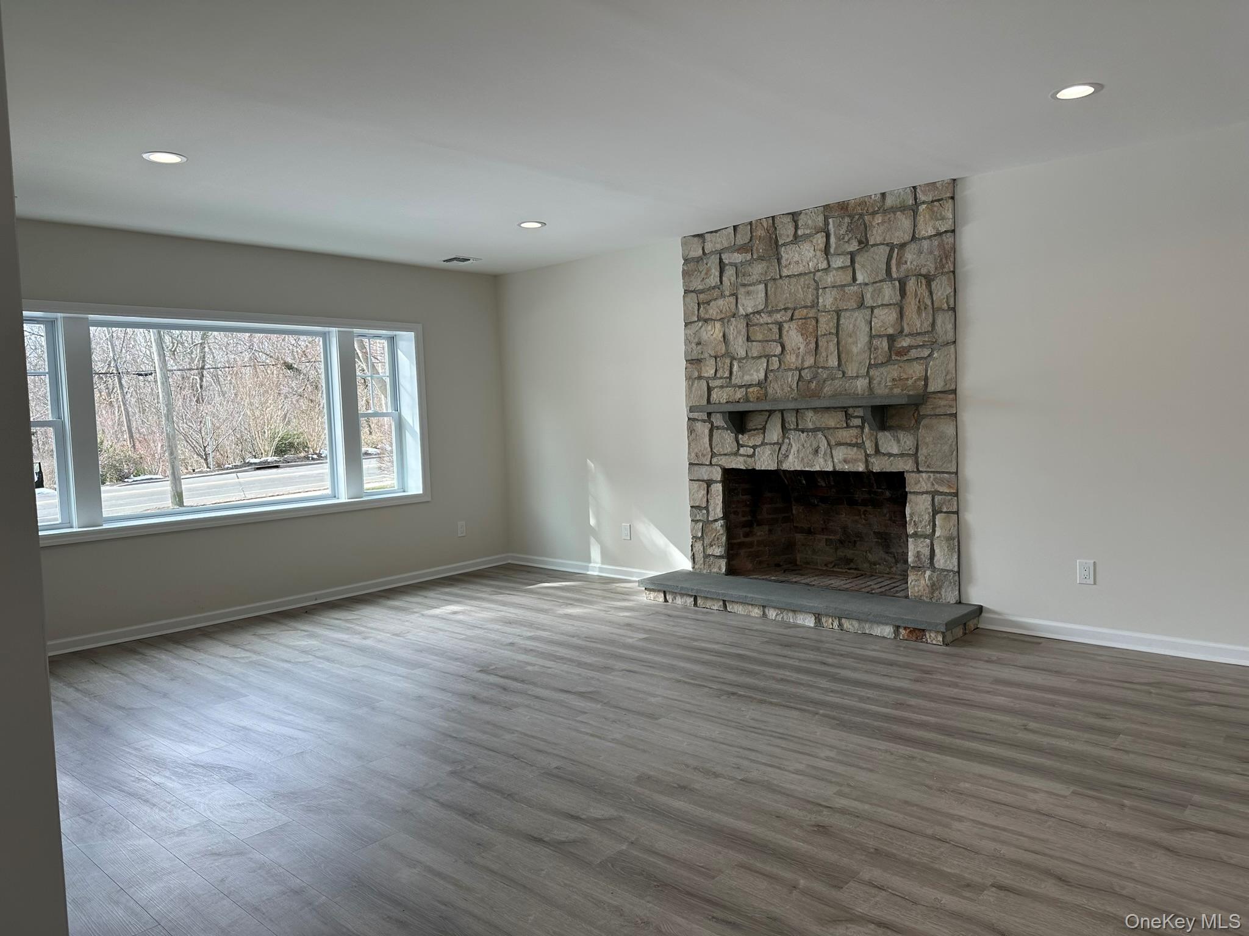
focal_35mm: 24
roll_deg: +2.3
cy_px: 468
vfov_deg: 56.8
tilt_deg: -3.6
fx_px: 866
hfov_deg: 71.6
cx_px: 624
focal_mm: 6.86
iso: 80
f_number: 1.78
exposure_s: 1/262
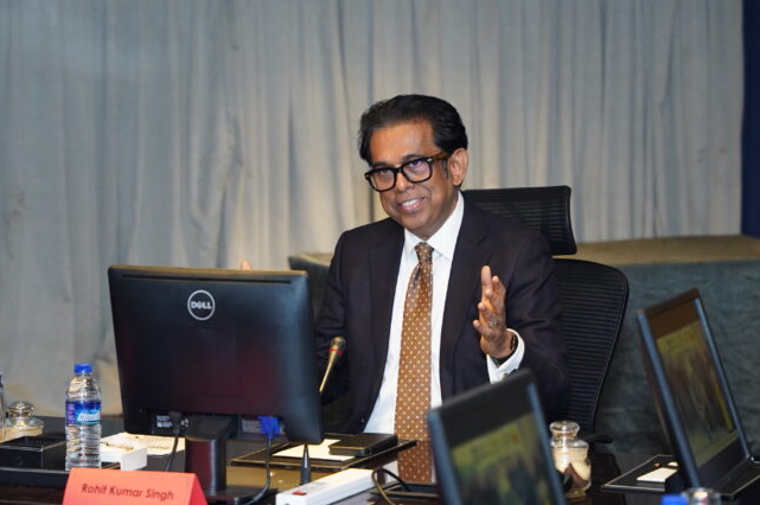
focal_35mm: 114
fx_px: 2404
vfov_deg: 12.0
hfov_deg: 18.0
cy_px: 232
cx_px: 382
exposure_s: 1/160
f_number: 3.2
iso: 2000
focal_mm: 70
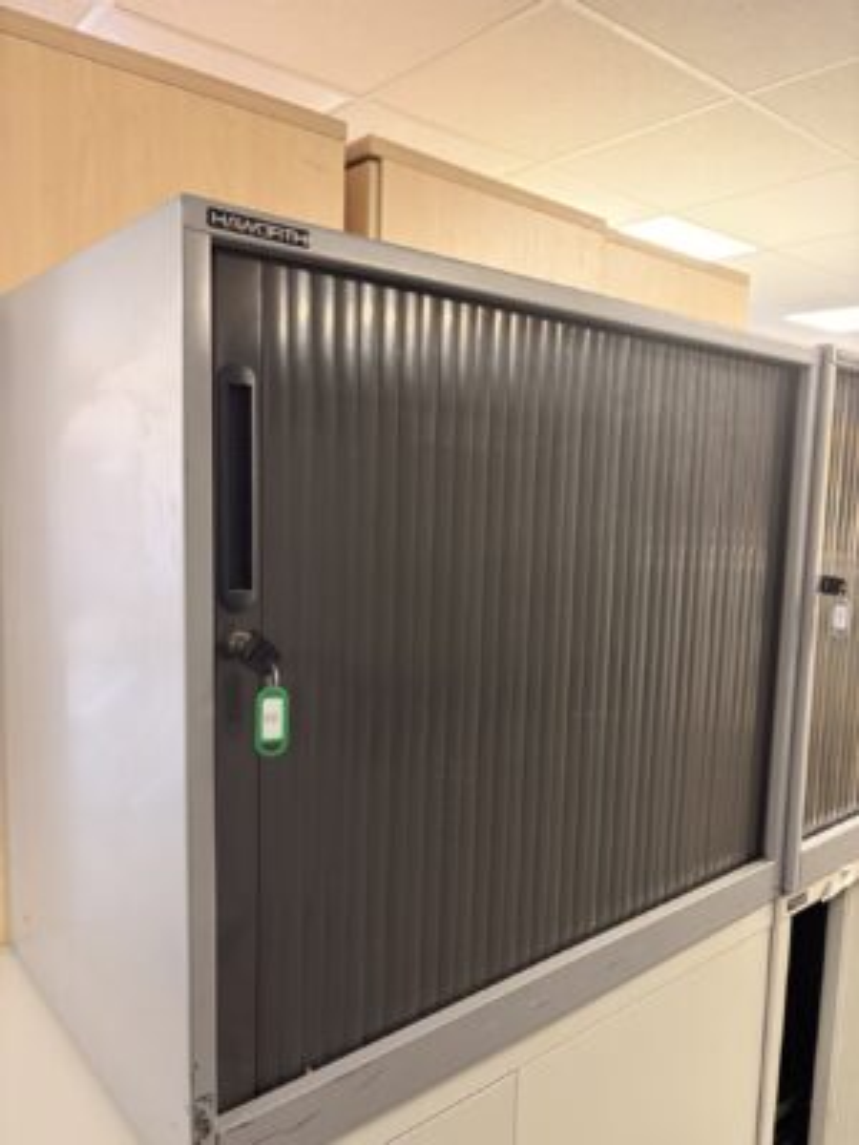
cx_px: 430
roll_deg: -1.2
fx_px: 860
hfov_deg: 53.1
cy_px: 572
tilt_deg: -4.7
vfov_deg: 67.3
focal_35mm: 26
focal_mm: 5.96
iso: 250
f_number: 1.6
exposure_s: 1/50
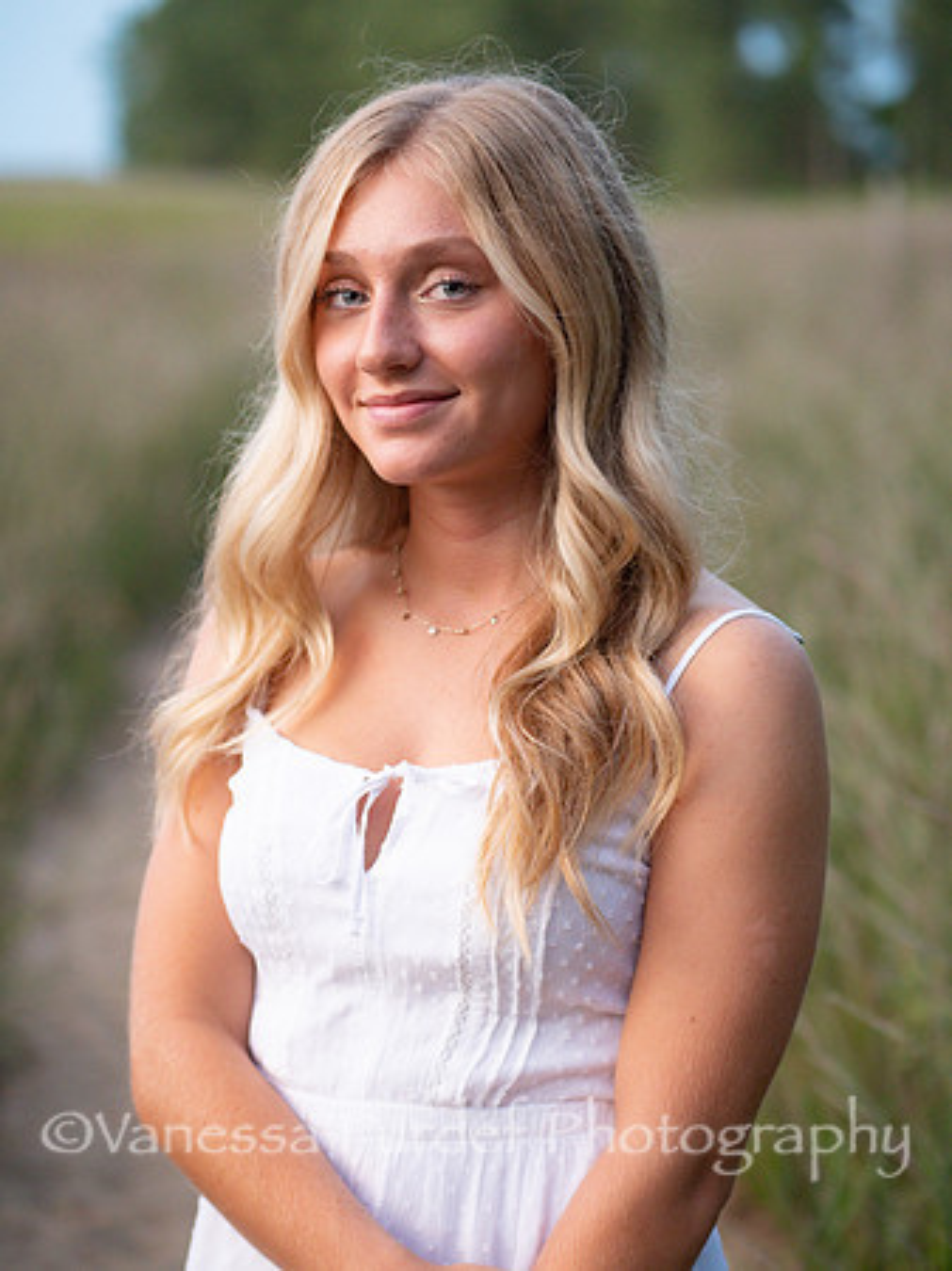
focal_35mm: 86
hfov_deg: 17.2
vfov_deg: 22.8
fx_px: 3157
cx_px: 476
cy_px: 636
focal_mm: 43
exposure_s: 1/500
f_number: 1.6
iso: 800
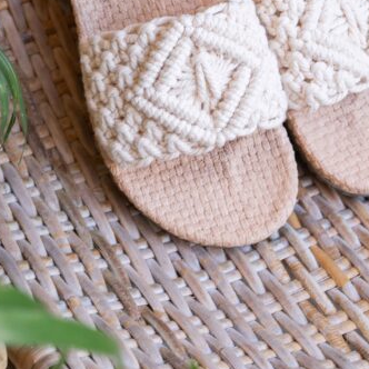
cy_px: 34
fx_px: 1580
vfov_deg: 13.2
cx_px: 200
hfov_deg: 13.3
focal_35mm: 131
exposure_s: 1/100
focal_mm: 50
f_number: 4.5
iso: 320
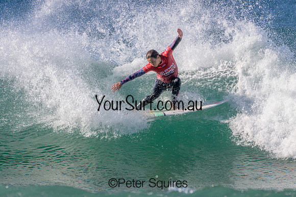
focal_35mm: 1000
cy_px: 98
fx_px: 8224
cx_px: 148
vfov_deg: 1.4
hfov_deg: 2.1
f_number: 11
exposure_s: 1/2500
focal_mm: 1000
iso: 1400
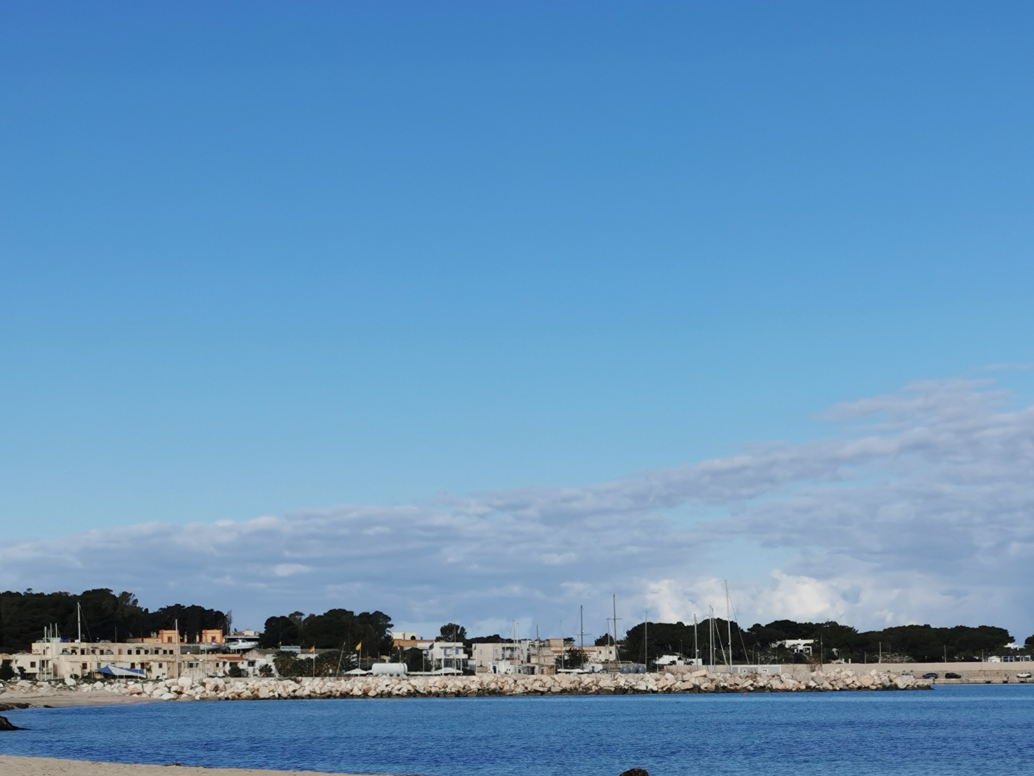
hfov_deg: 21.5
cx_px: 688
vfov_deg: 16.1
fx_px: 2718
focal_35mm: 91
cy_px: 615
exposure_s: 1/7519
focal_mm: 5.56
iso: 50
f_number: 1.6
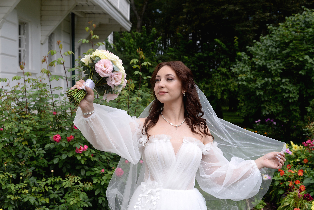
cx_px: 157
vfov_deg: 27.0
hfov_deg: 39.6
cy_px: 105
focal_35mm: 50
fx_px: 436
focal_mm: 50
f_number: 7.1
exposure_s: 1/125
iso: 100
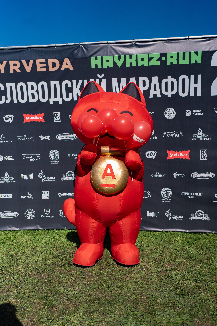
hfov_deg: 37.9
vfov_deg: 54.4
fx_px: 316
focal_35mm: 35
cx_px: 108
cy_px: 163
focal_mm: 35
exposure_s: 1/4000
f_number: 3.2
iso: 200
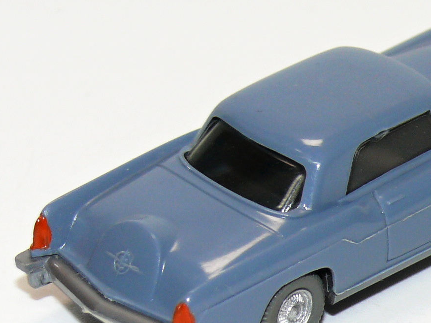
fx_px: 3050
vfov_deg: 6.1
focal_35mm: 245
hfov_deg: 8.1
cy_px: 148
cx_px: 365
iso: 100
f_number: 4
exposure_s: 1/30
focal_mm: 15.9
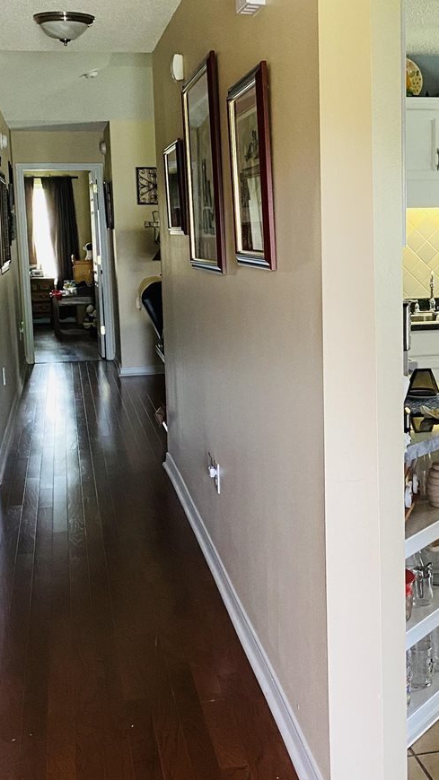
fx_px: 1035
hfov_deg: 23.7
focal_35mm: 50
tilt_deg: -7.7
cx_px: 327
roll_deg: +1.1
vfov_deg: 41.3
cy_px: 385
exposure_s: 1/60
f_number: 1.8
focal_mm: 4.25
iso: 400
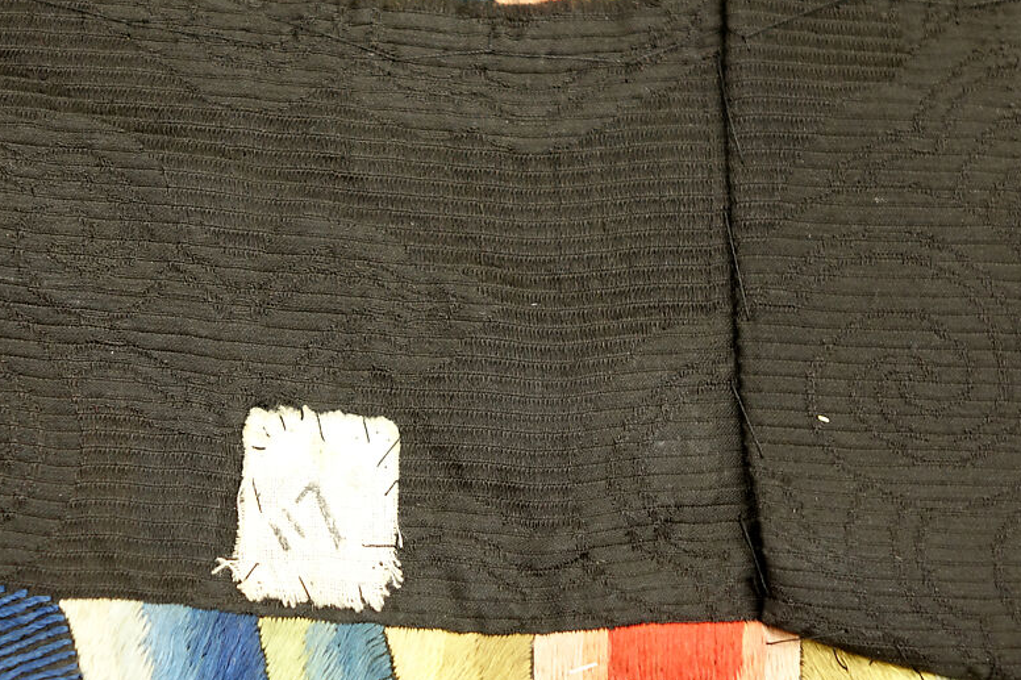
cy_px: 402
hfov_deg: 17.6
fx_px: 3289
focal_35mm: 116
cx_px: 372
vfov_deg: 11.8
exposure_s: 1/20
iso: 320
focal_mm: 27.57
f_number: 2.8
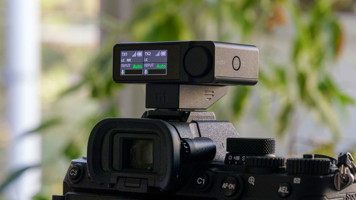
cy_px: 100
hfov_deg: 15.2
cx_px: 178
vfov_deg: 8.6
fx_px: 1337
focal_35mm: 142
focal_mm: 60
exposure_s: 1/125
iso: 1250
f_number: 7.1
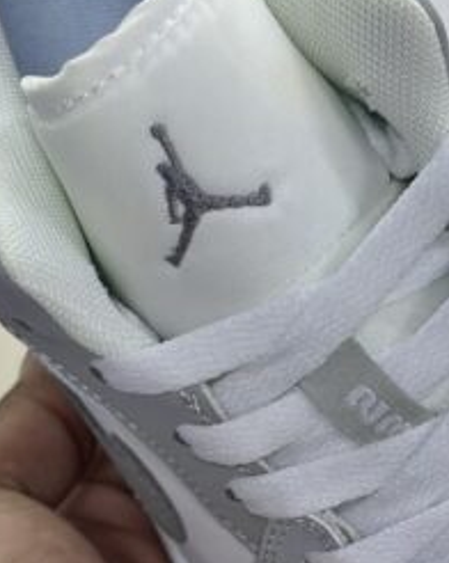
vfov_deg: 10.9
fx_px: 2964
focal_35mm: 178
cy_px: 303
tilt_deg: -53.2
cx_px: 447
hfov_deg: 8.6
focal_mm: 6.86
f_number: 1.78
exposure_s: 1/151
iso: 64
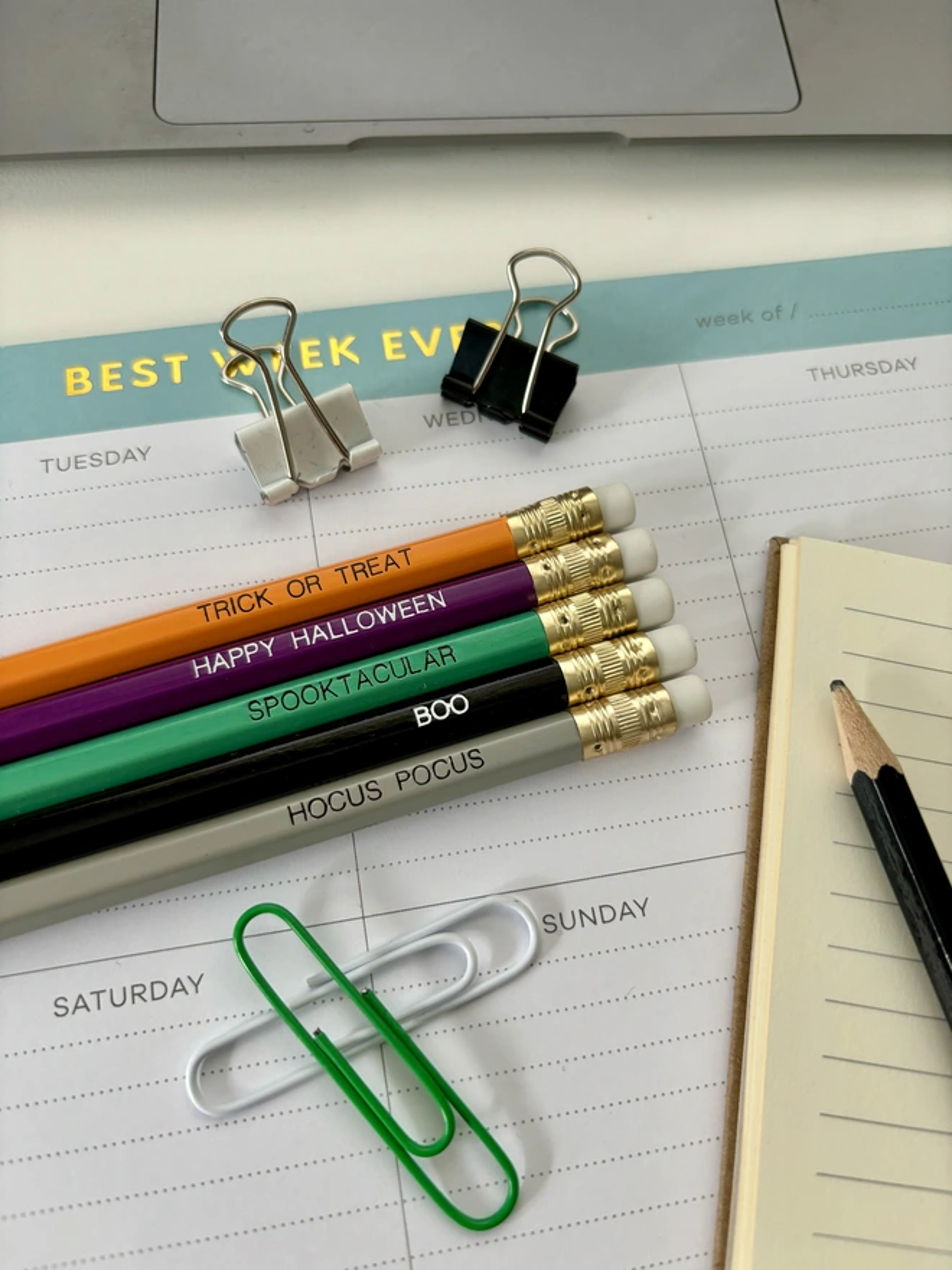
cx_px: 476
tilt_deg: -69.9
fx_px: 953
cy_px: 635
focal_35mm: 26
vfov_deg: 67.3
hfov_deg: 53.1
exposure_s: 1/91
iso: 125
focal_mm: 5.96
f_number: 1.6
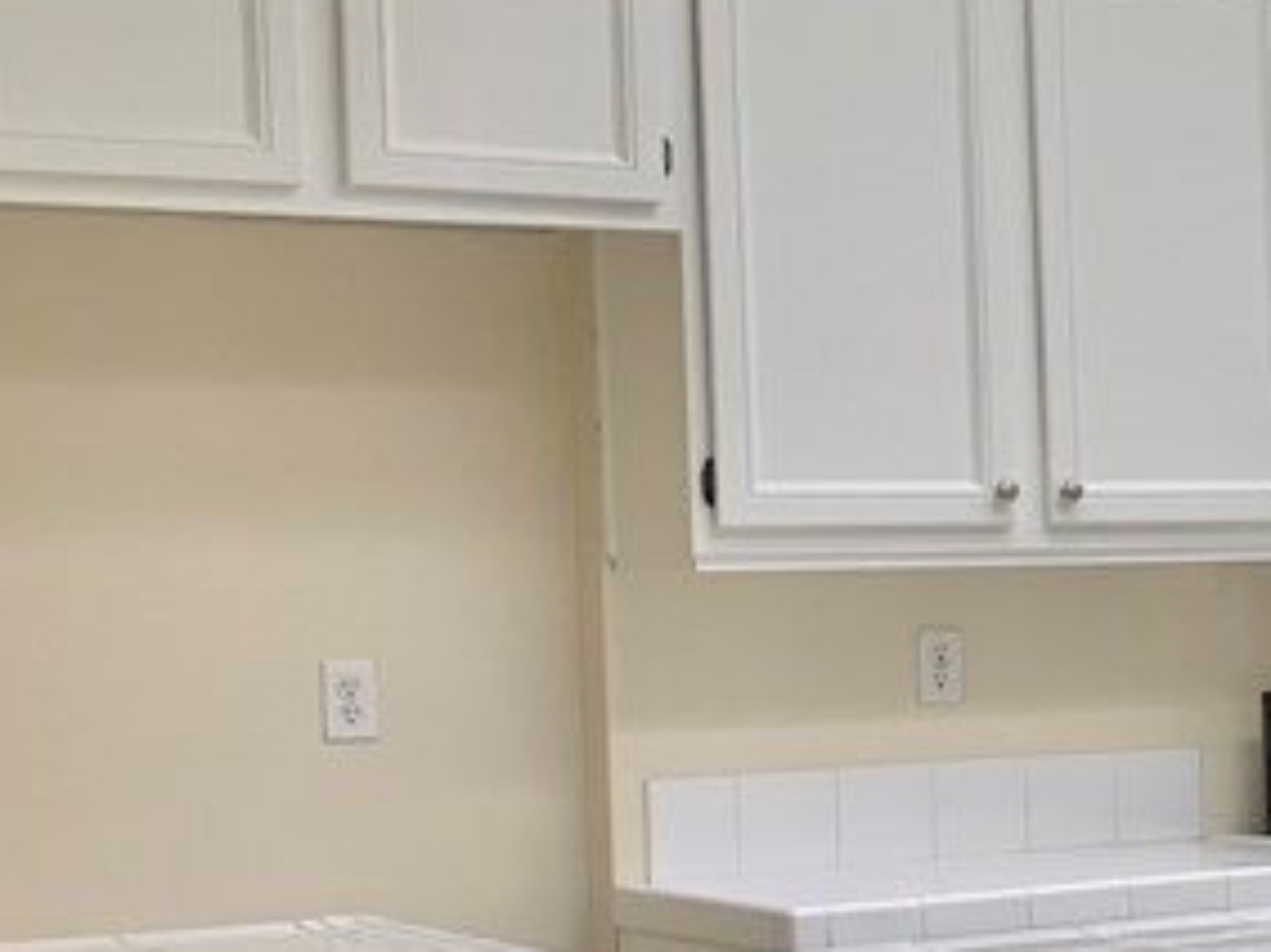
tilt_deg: -2.0
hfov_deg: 17.5
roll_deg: +0.1
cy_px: 732
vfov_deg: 15.6
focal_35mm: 94
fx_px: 3450
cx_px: 2187
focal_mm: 4.25
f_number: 1.8
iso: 80
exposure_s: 1/121
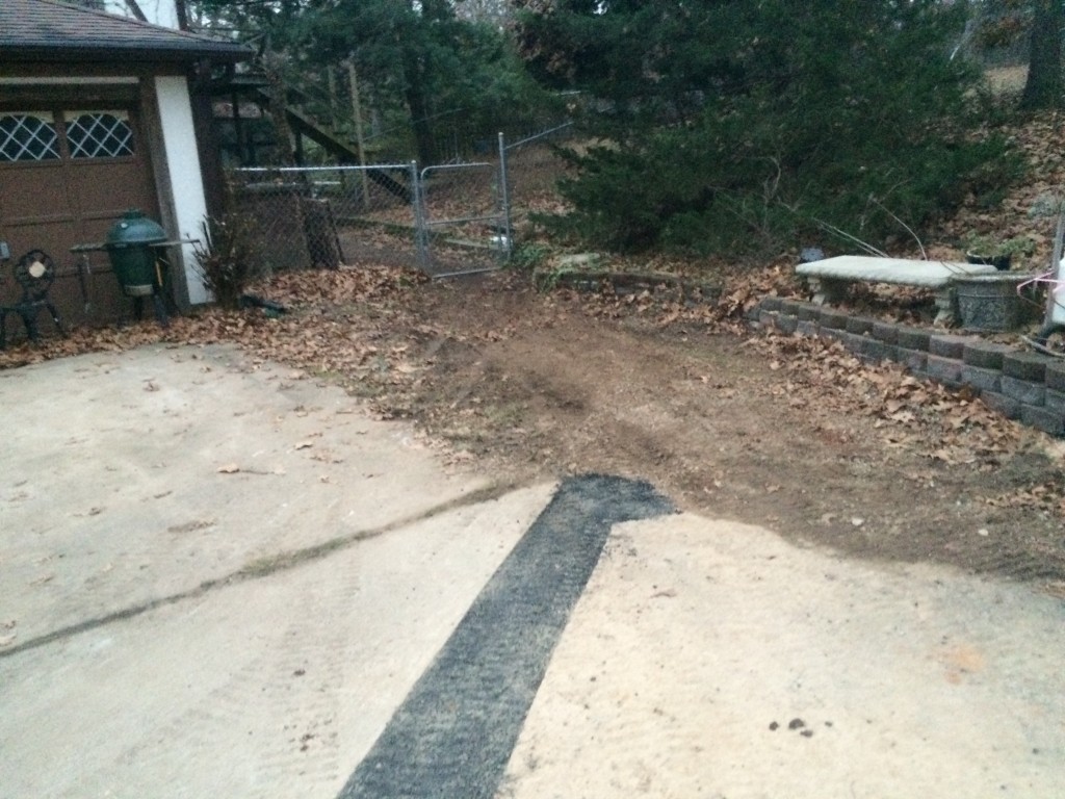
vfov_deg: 48.2
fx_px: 892
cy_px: 400
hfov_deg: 61.7
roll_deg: +3.2
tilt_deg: -15.7
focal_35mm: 29
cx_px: 532
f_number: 2.2
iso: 400
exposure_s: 1/15
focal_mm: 4.15
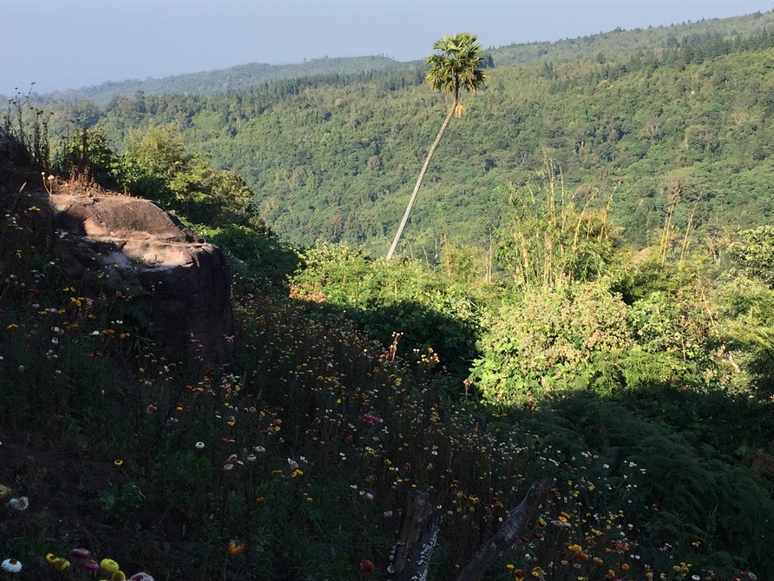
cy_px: 185
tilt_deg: -7.5
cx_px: 476
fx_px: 1163
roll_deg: -0.2
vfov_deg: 27.8
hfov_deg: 36.6
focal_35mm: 52
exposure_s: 1/1130
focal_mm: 4.15
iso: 32
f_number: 2.2
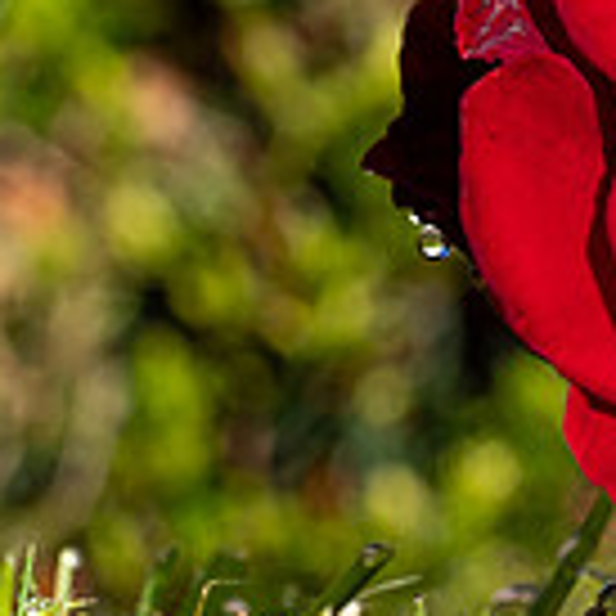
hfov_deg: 3.9
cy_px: 25
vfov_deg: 3.9
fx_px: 9060
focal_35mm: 450
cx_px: 1187
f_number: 7.1
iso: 200
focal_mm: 60
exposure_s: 1/250
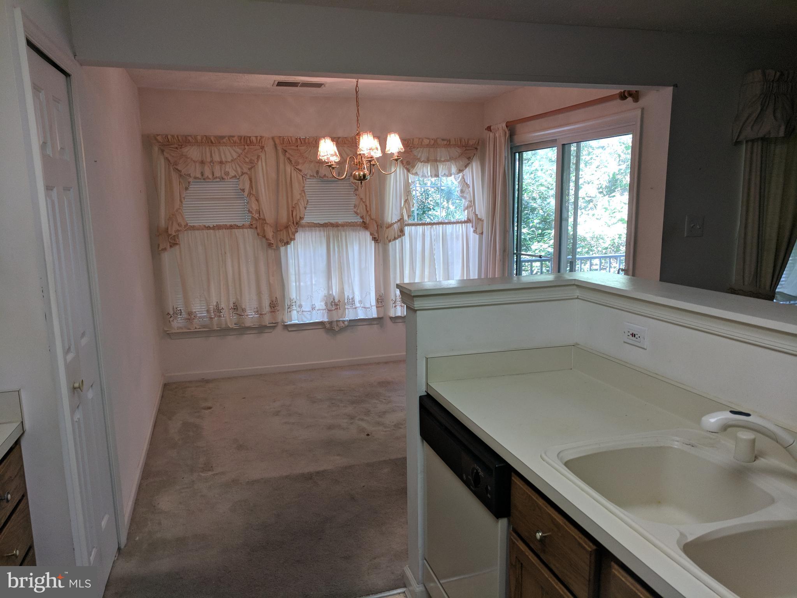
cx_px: 398
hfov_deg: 67.3
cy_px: 299
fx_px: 599
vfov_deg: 53.1
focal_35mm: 26
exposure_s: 1/120
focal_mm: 4.67
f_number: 2
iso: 217
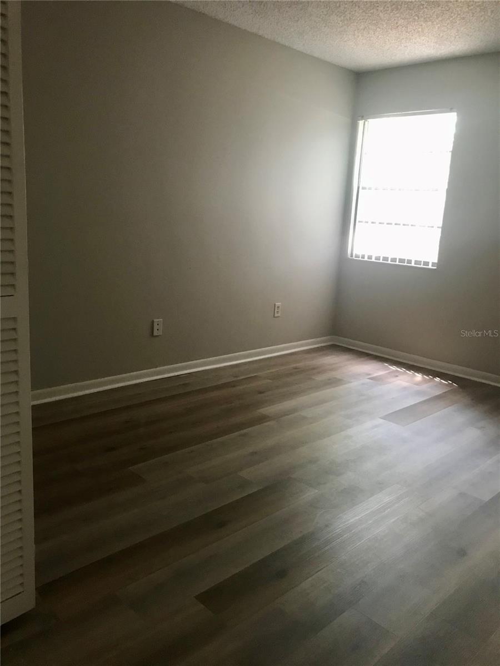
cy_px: 333
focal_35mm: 28
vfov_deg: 63.4
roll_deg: -3.0
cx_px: 250
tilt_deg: -12.0
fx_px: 539
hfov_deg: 49.7
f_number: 1.8
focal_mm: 3.99
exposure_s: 1/15
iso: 100
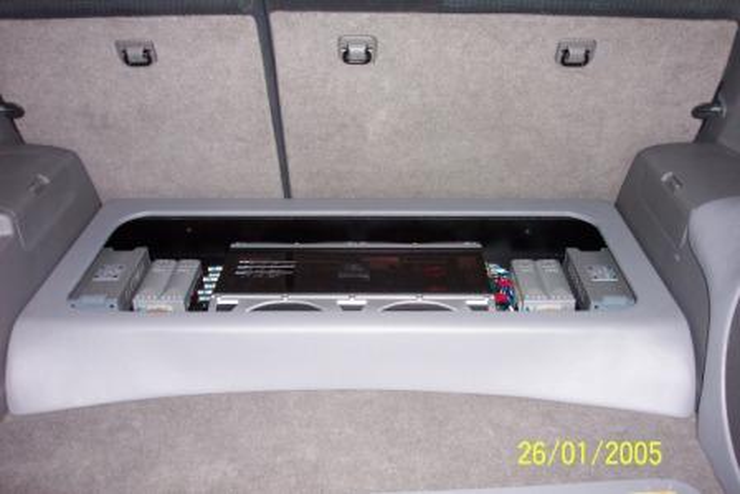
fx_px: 720
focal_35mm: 35
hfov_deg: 54.4
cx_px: 370
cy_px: 247
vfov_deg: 37.9
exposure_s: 1/30
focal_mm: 7.5
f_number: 2.8
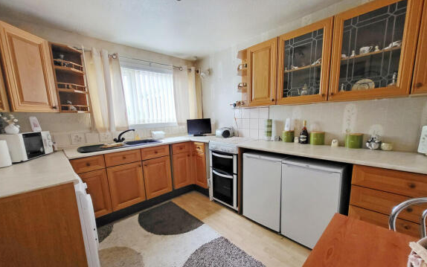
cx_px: 212
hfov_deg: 105.3
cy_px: 144
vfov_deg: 78.5
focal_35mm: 14
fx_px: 163
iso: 320
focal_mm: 1.74
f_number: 2.2
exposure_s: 1/50
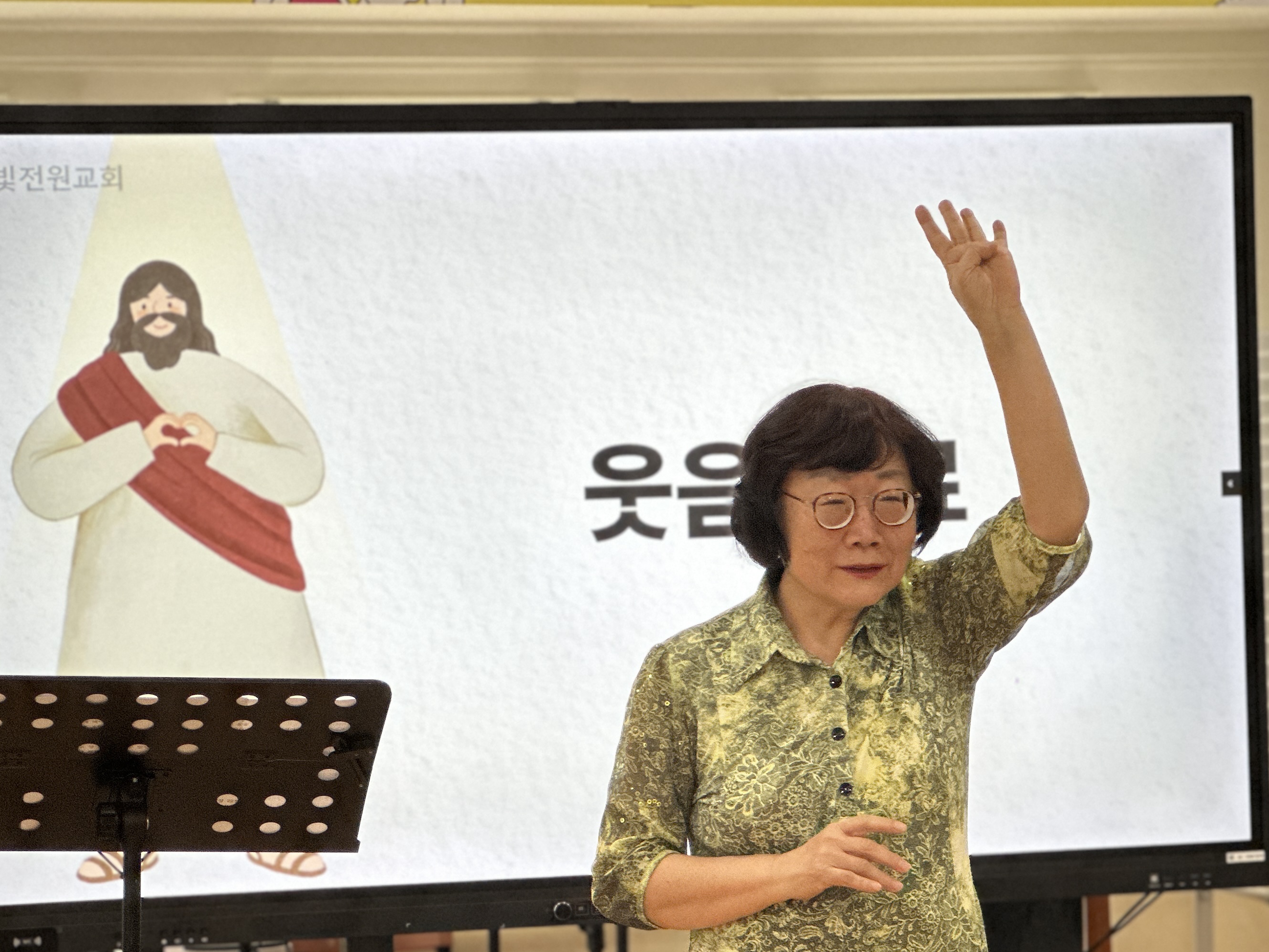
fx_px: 4289
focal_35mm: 117
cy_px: 702
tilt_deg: -3.1
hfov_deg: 16.8
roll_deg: +0.4
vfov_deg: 12.6
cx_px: 665
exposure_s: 1/120
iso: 160
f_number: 2.8
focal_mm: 9
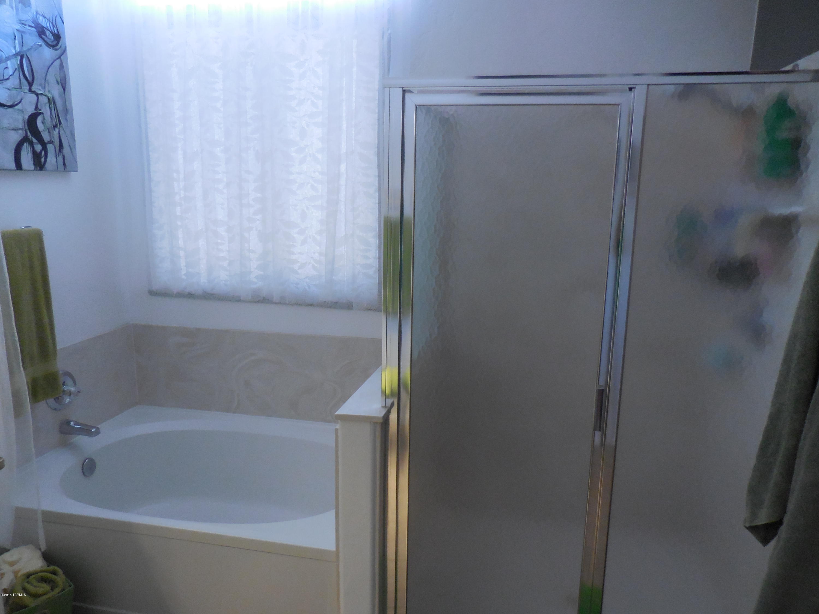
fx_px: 591
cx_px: 410
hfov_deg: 69.4
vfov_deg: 54.9
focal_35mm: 25
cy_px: 307
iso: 400
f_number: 3.3
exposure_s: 1/30
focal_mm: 4.5
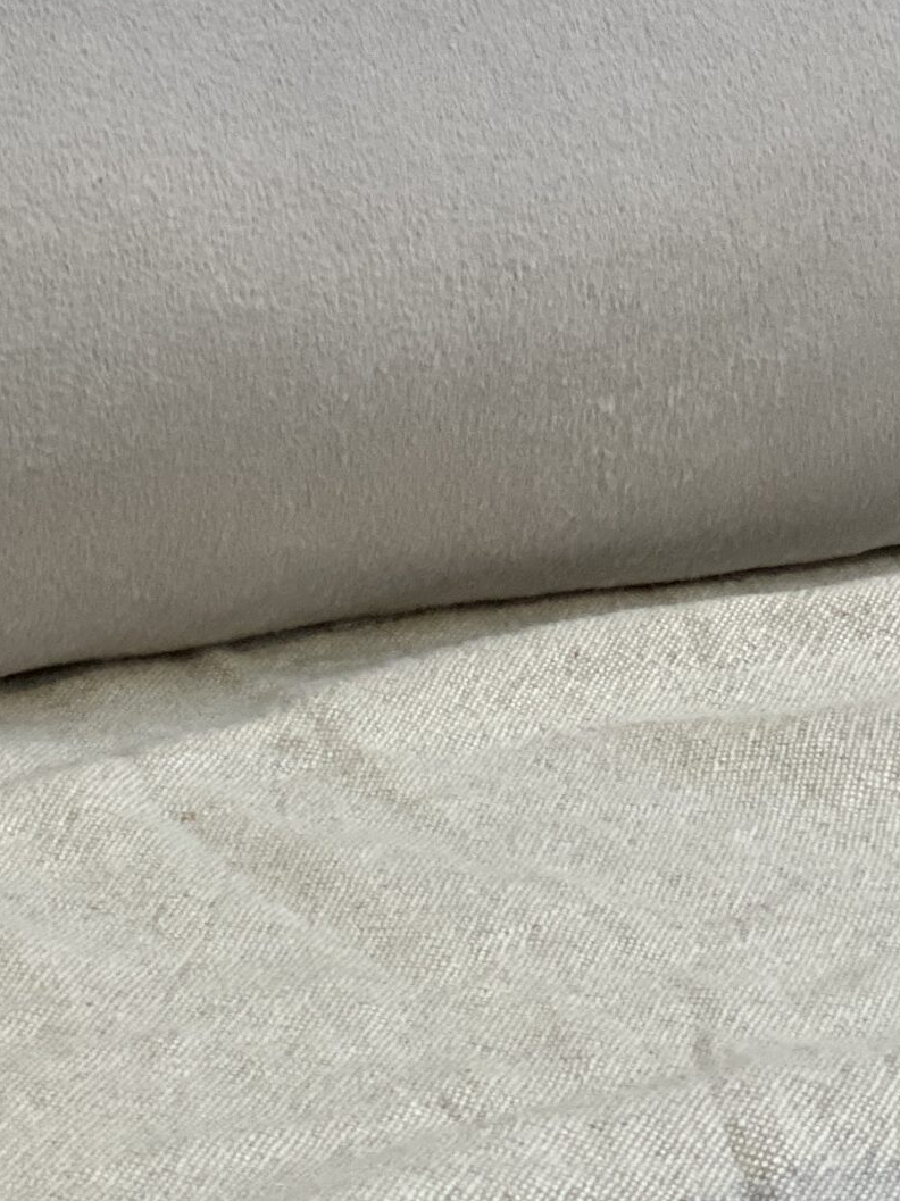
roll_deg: -1.9
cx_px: -59
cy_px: 149
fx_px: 4371
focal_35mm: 126
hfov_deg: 11.6
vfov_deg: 15.5
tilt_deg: -17.6
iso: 200
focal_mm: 6
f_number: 2
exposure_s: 1/122
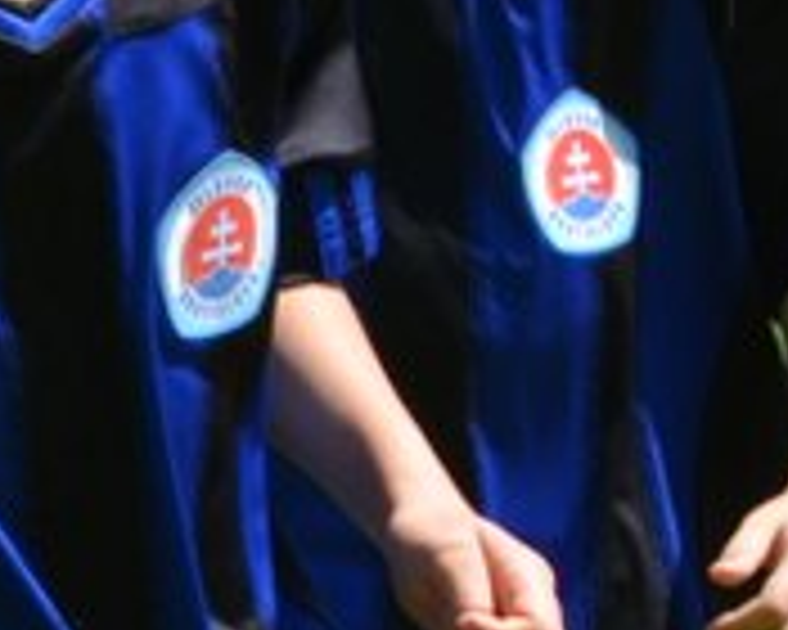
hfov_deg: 1.4
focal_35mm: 1349
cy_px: 916
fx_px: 31461
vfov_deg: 1.1
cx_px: -806
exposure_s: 1/640
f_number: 6.3
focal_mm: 140
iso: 200
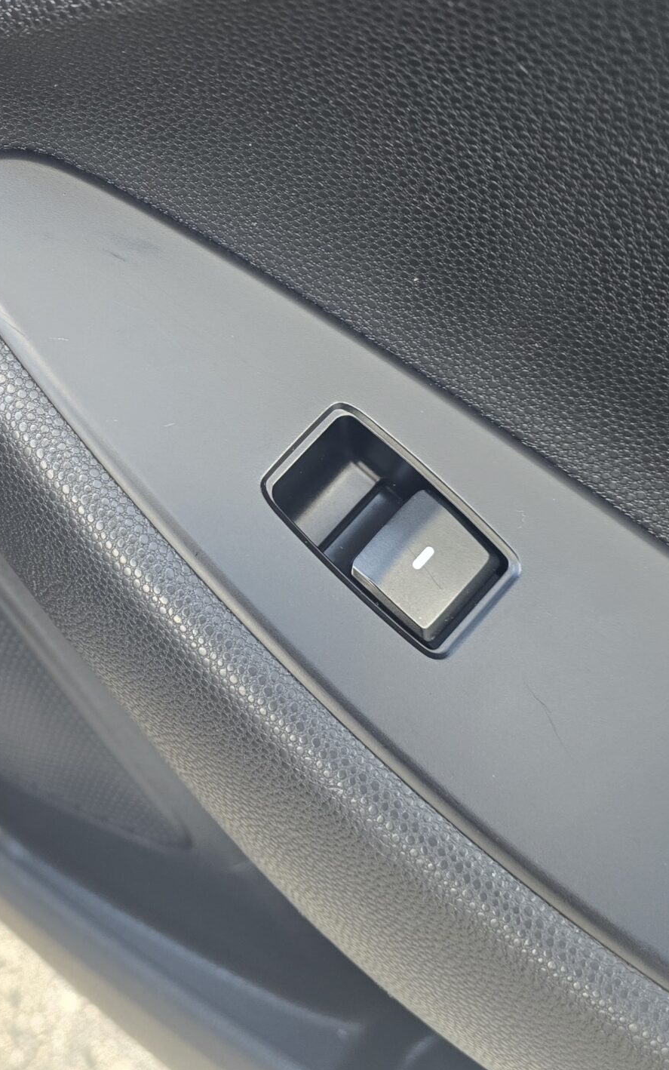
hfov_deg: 28.5
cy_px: 420
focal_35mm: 44
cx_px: 124
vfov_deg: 45.0
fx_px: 1283
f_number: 1.7
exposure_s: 1/100
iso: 320
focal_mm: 6.3
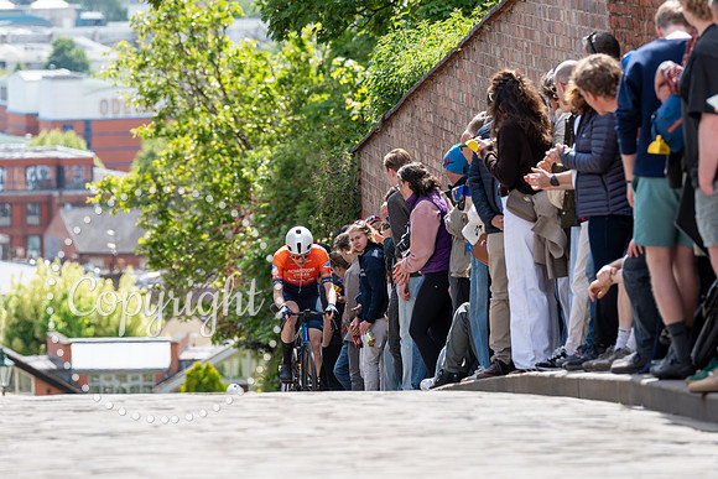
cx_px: 359
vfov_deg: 6.4
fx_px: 4315
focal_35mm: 216
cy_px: 240
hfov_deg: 9.5
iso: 400
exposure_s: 1/1000
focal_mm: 200
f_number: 5
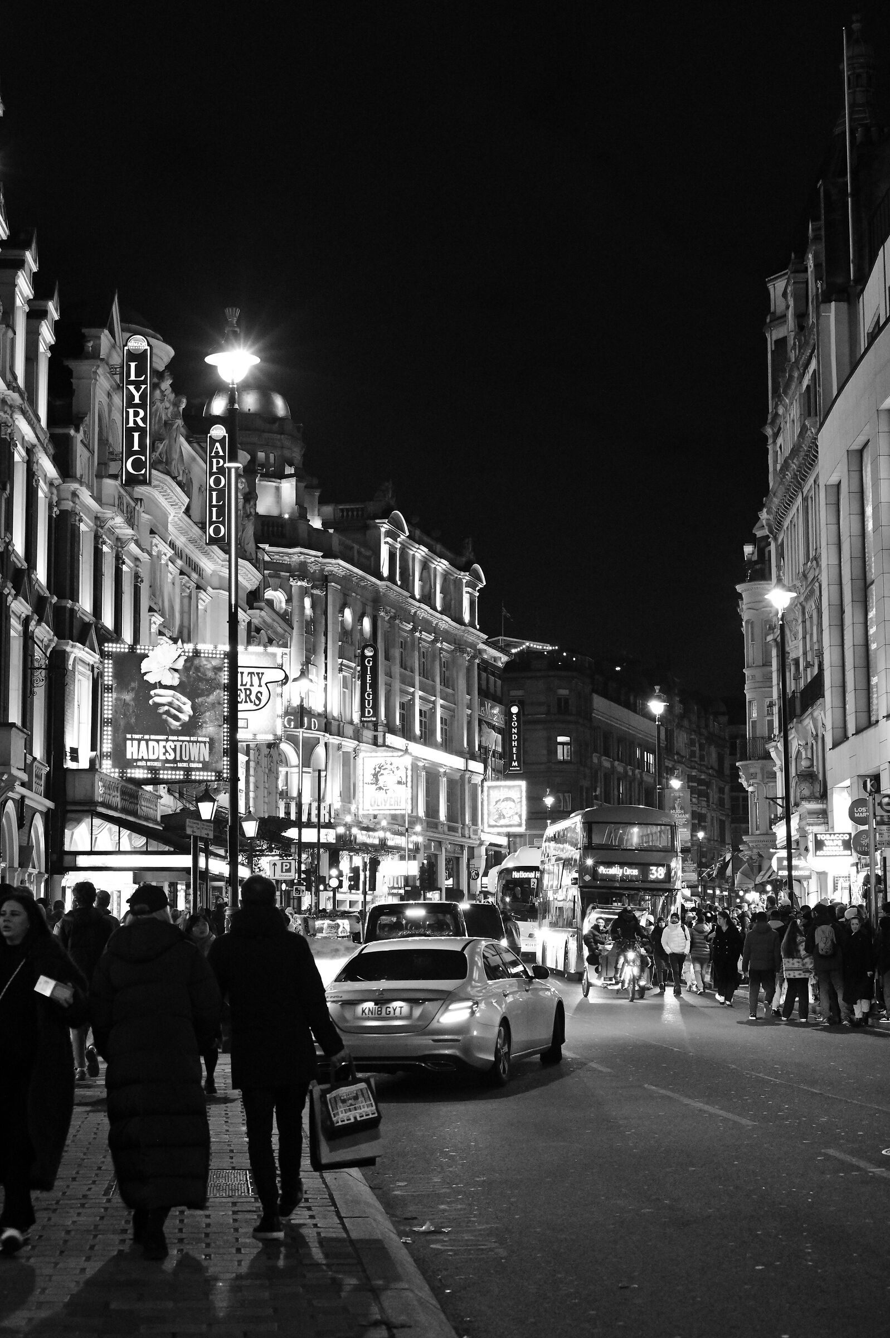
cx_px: 445
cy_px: 669
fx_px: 2005
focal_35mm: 54
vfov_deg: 36.9
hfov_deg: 25.0
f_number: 8
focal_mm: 54
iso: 5600
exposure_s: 1/50
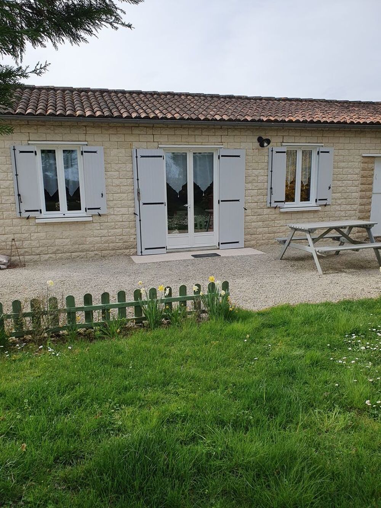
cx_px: 190
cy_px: 254
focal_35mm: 26
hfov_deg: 53.1
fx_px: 381
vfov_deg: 67.3
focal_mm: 4.32
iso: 50
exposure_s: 1/1424
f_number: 2.4
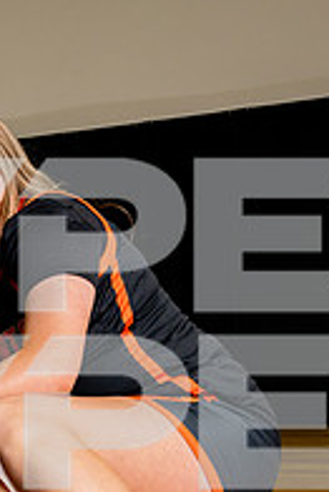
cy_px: 414
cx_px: -5
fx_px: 1013
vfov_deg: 26.7
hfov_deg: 18.0
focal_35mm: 74
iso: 640
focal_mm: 32.3
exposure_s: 1/200
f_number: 7.1
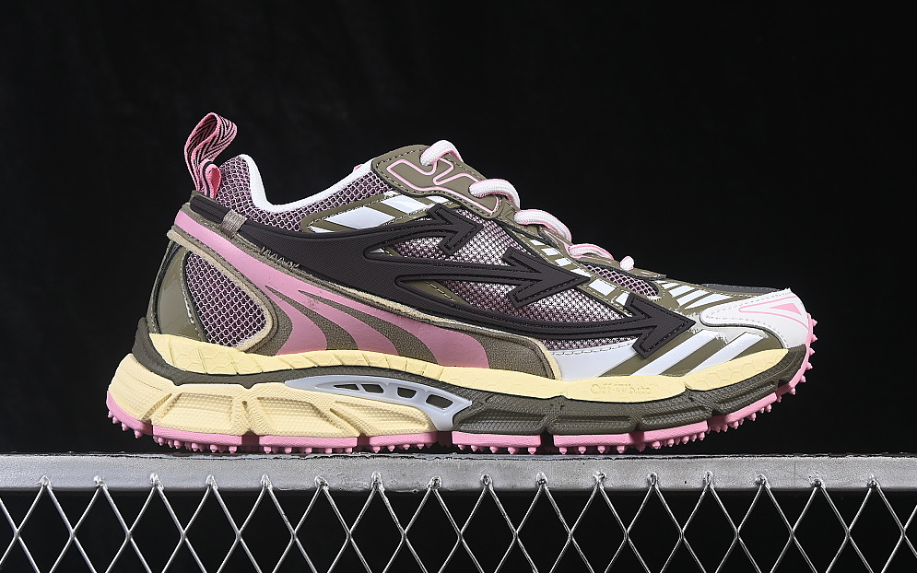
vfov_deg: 15.7
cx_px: 454
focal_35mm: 83
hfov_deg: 24.9
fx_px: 2074
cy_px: 249
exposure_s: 1/80
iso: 160
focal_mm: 50
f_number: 8
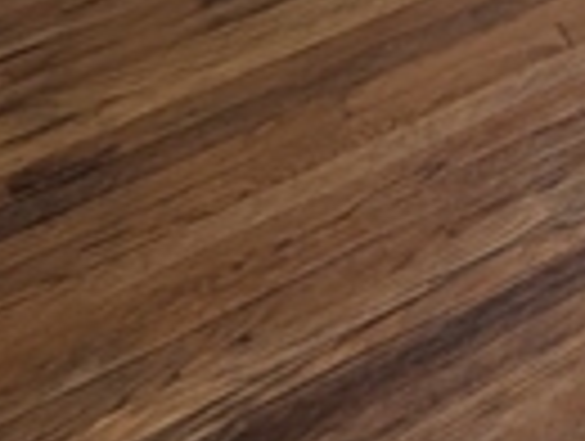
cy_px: -850
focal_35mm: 94
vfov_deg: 10.9
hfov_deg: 12.1
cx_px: 1665
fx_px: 1592
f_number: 1.7
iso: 83
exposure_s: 1/65.4
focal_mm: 2.02
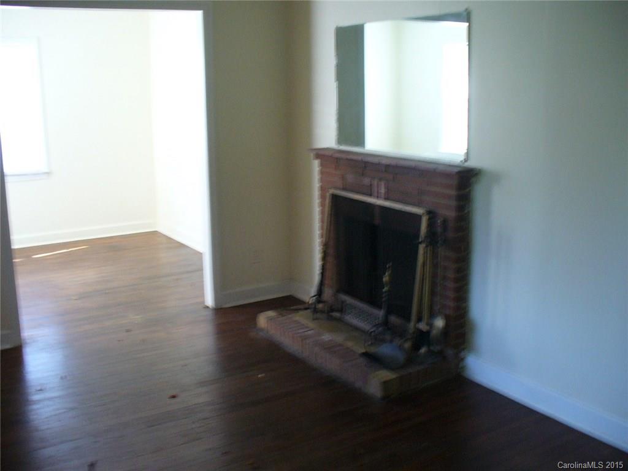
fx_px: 671
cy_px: 236
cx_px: 314
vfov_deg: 38.7
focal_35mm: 37
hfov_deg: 50.1
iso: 200
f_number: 2.8
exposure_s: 1/13
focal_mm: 6.1
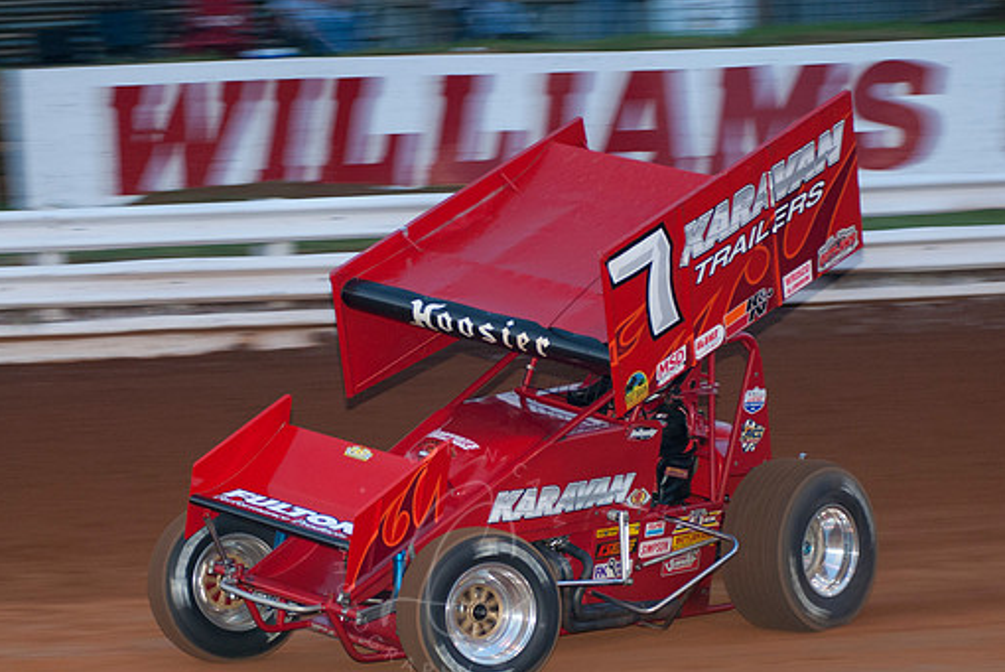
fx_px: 4526
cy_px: 376
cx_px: 451
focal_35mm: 162
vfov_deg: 8.5
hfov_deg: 12.7
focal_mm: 95
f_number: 3.5
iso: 250
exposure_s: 1/320
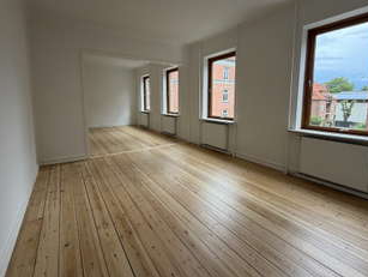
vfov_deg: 74.5
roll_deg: -0.1
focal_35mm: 17
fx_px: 181
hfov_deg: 91.0
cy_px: 120
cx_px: 183
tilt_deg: -6.1
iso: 64
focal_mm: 2.22
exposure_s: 1/159
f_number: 2.2
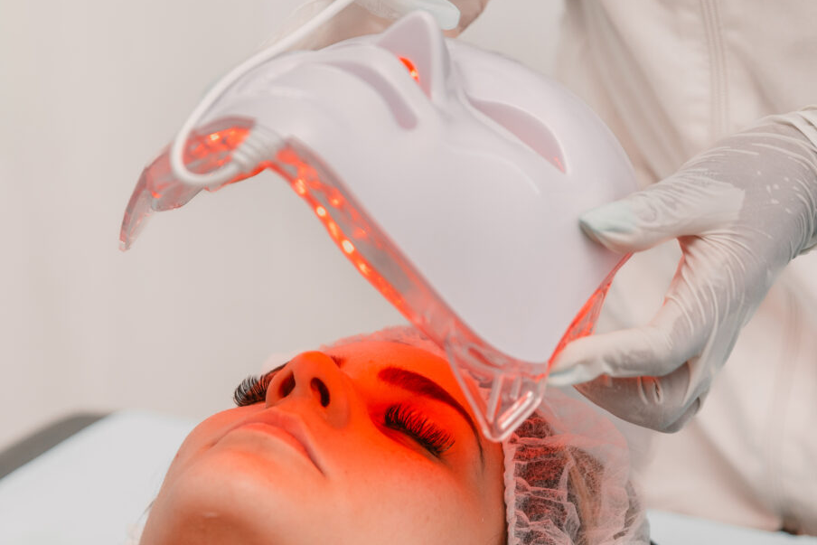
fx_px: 2701
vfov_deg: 11.5
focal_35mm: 119
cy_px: 430
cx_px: 166
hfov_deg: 17.1
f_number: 2.8
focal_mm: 70
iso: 200
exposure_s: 1/320
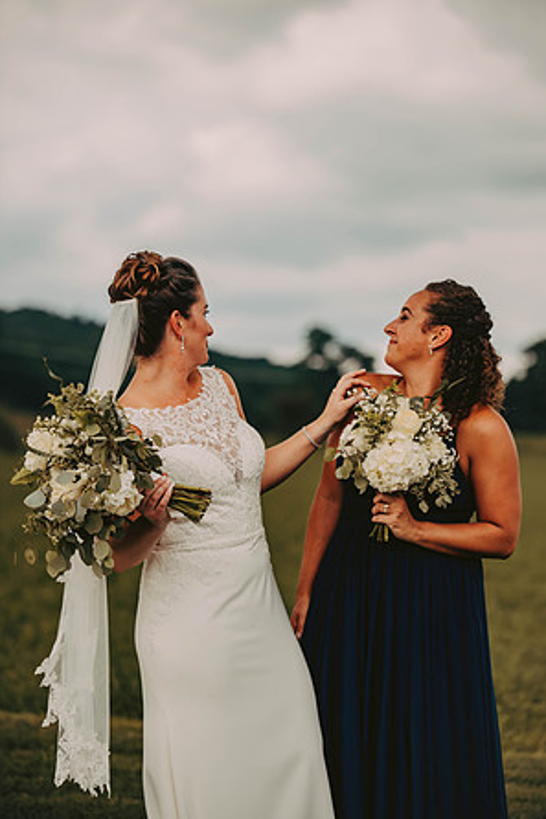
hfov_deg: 12.3
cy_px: 410
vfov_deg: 18.4
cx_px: 274
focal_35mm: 111
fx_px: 2527
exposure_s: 1/1000
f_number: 2.8
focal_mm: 110
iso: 200
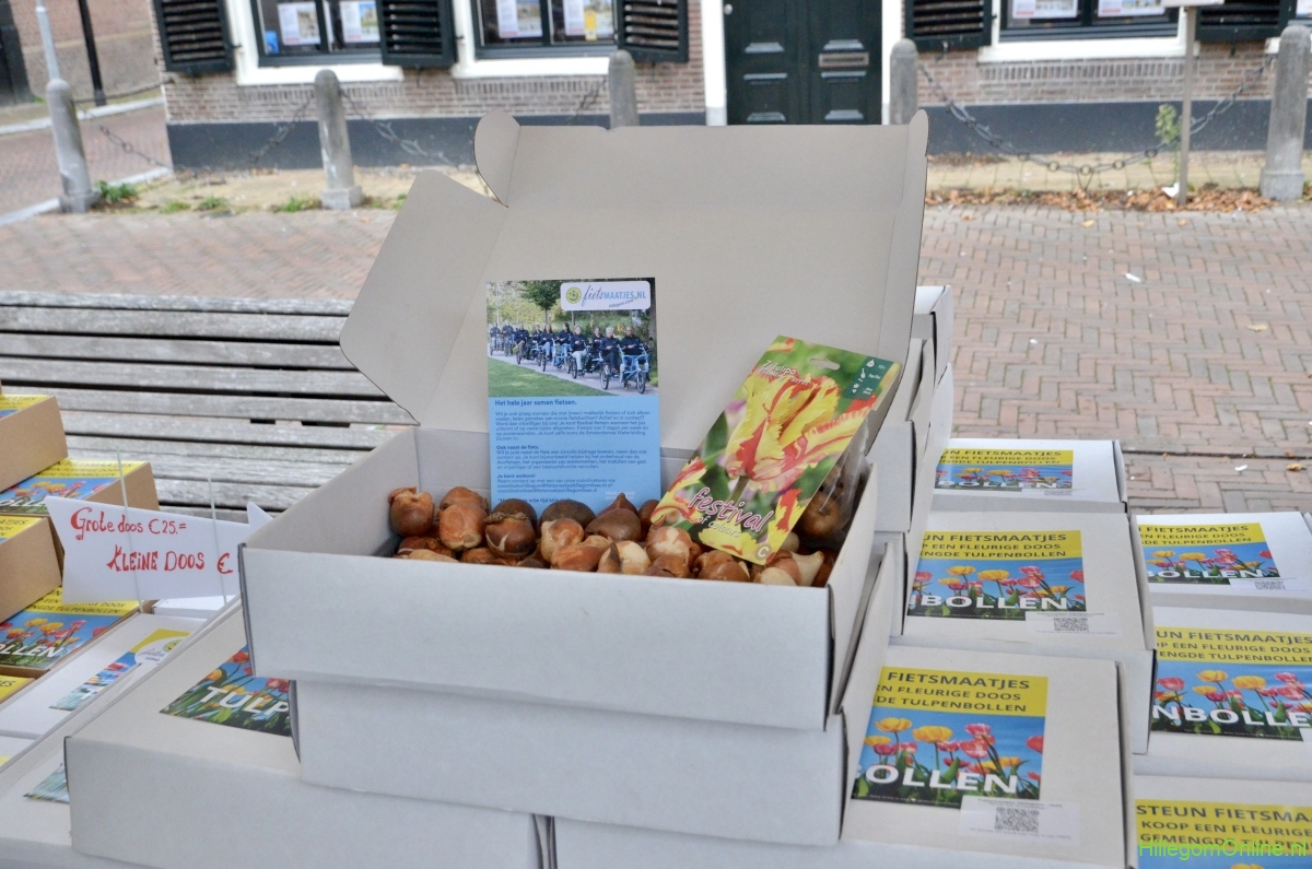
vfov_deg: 35.3
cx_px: 656
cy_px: 434
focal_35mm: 38
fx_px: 1364
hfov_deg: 51.4
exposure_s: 1/200
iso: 2000
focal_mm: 25
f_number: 7.1
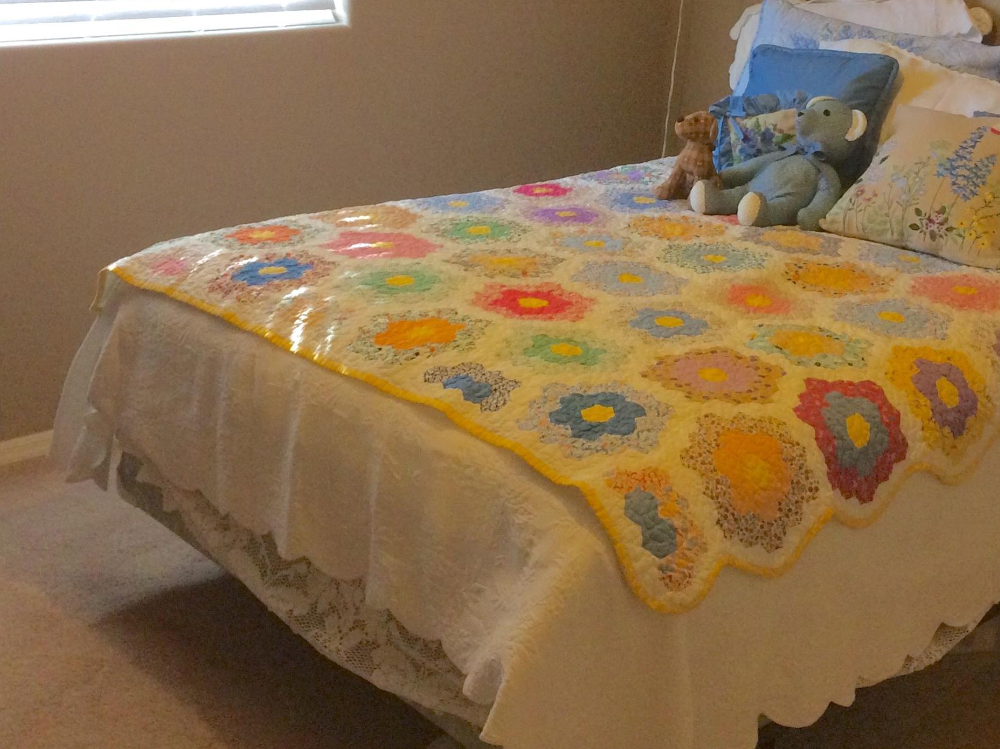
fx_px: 1531
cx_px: 621
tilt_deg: -16.8
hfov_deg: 36.0
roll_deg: -3.5
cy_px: 224
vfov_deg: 27.3
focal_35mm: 53
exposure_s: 1/30
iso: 250
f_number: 2.2
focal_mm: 4.15
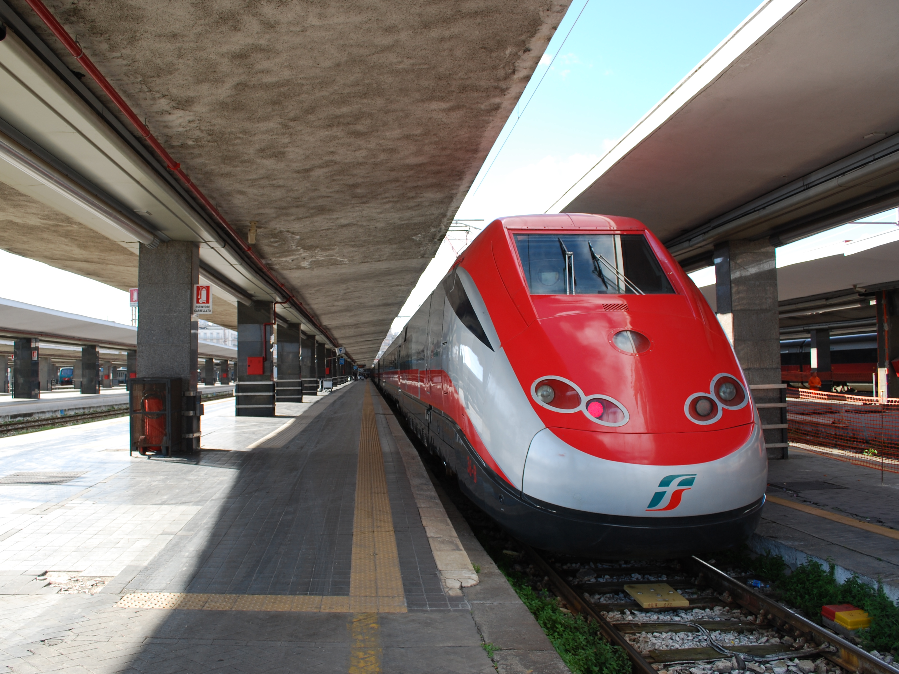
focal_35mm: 30
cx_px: 411
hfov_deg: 59.9
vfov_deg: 46.8
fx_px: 779
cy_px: 330
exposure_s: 1/125
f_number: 5.6
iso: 100
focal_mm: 18
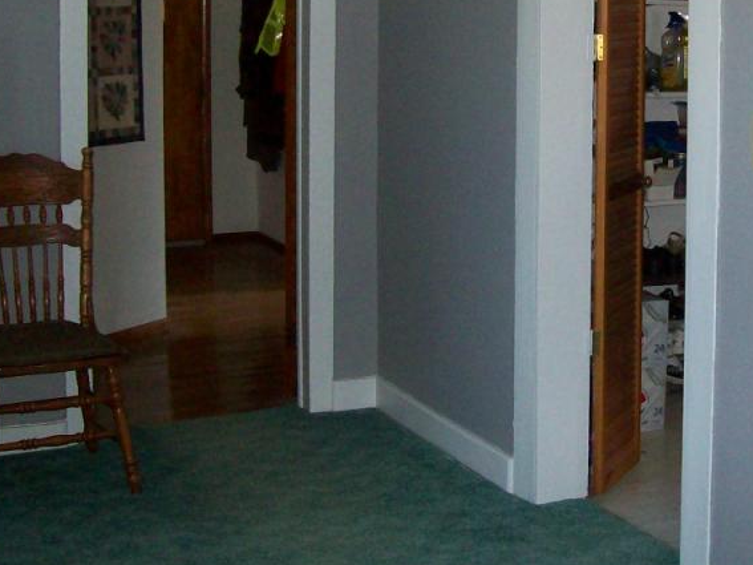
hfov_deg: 29.6
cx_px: 514
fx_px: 1414
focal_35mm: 65
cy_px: 132
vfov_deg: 22.3
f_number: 2.7
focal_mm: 6
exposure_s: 1/64
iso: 200
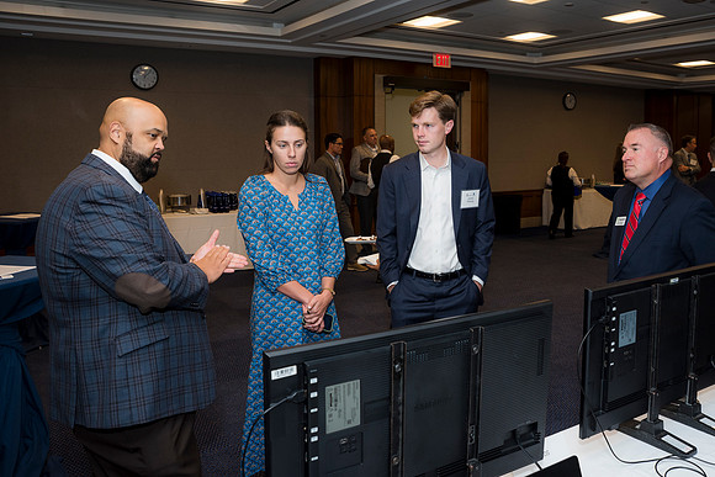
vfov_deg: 49.6
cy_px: 238
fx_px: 516
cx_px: 358
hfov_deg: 69.4
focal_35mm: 26
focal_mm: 26
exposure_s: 1/125
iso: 800
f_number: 5
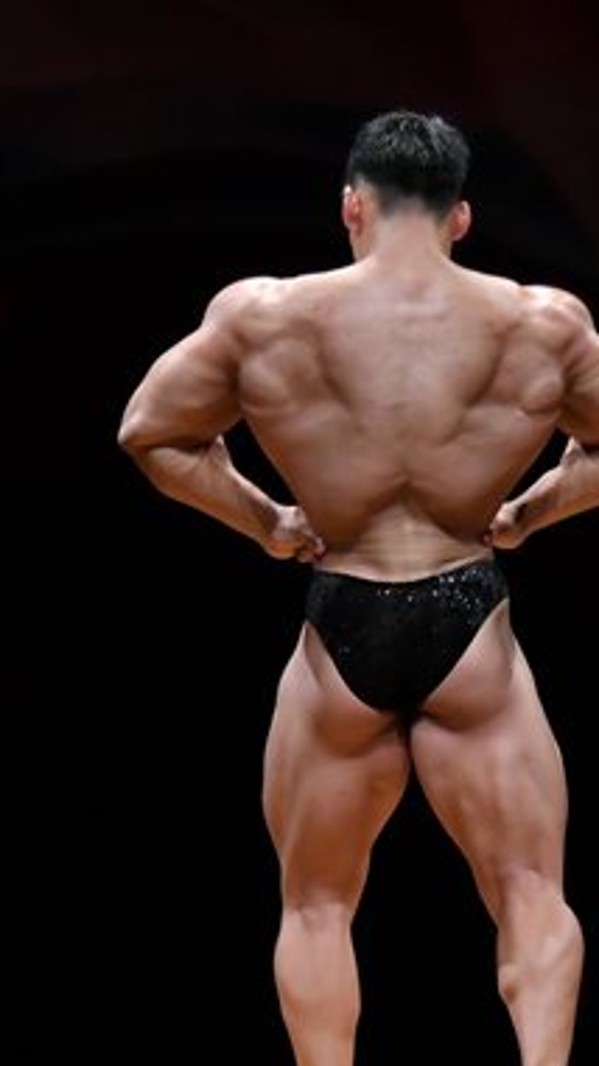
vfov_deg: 5.0
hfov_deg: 2.8
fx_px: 12155
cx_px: 494
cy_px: 630
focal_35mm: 430
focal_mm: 135
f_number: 5.6
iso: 3200
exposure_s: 1/400
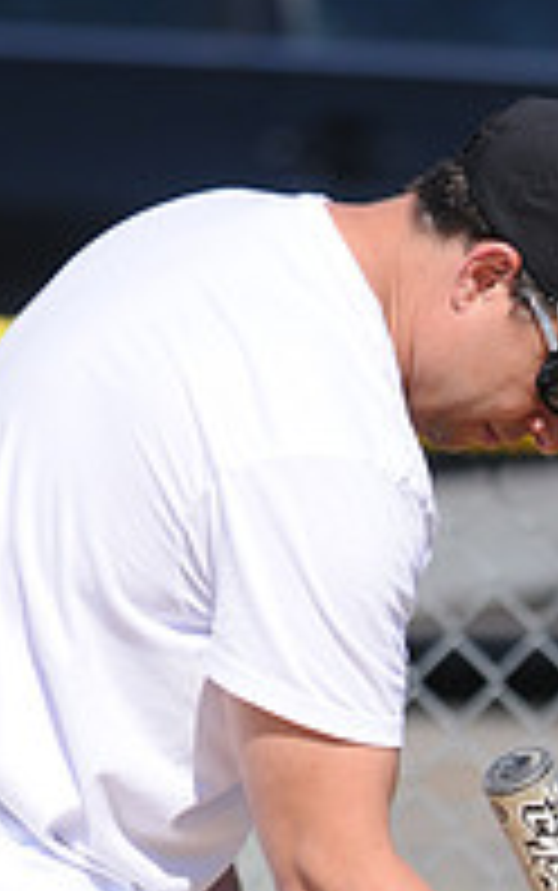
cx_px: 529
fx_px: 32654
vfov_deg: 1.6
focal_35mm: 1344
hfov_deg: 1.0
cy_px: 1296
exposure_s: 1/1600
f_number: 4
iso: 200
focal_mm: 300
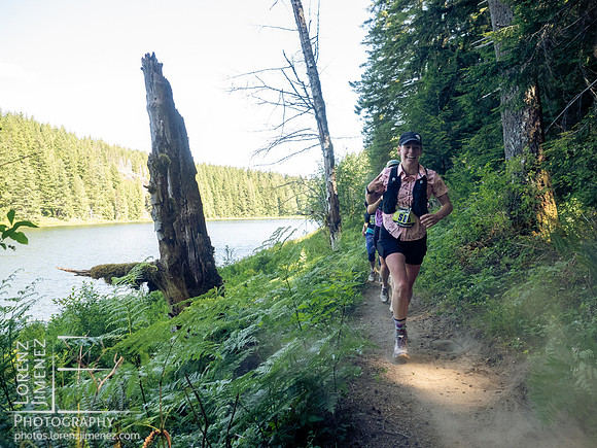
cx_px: 298
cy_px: 224
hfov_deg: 71.6
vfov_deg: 56.8
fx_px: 414
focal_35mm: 24
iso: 1250
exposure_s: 1/1000
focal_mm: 12
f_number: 2.8
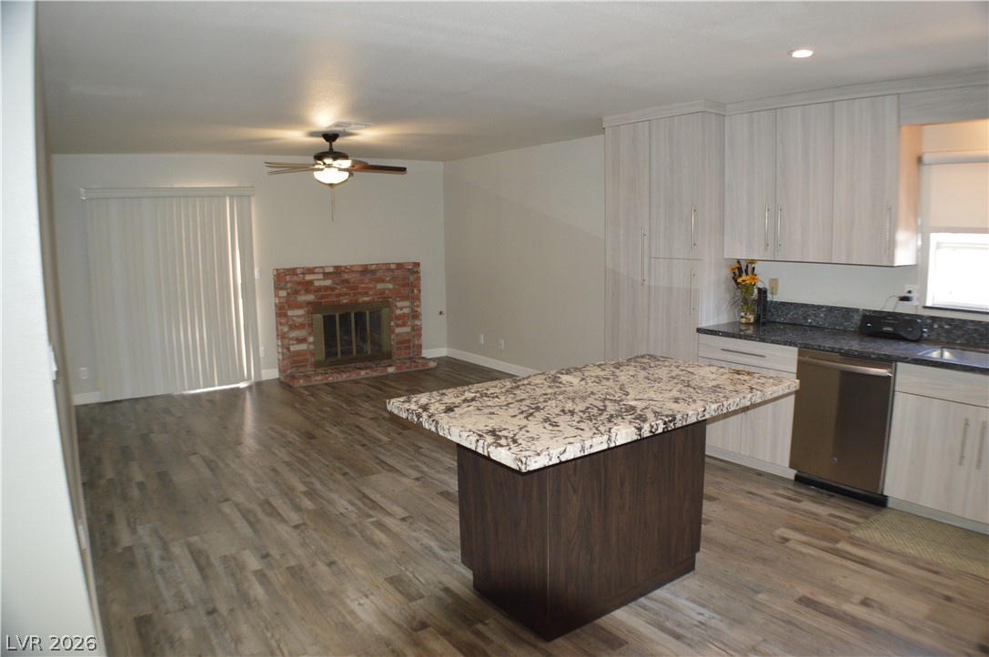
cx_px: 494
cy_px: 328
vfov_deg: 43.5
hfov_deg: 62.0
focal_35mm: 30
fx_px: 823
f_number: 3.8
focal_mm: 20
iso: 800
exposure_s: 1/60
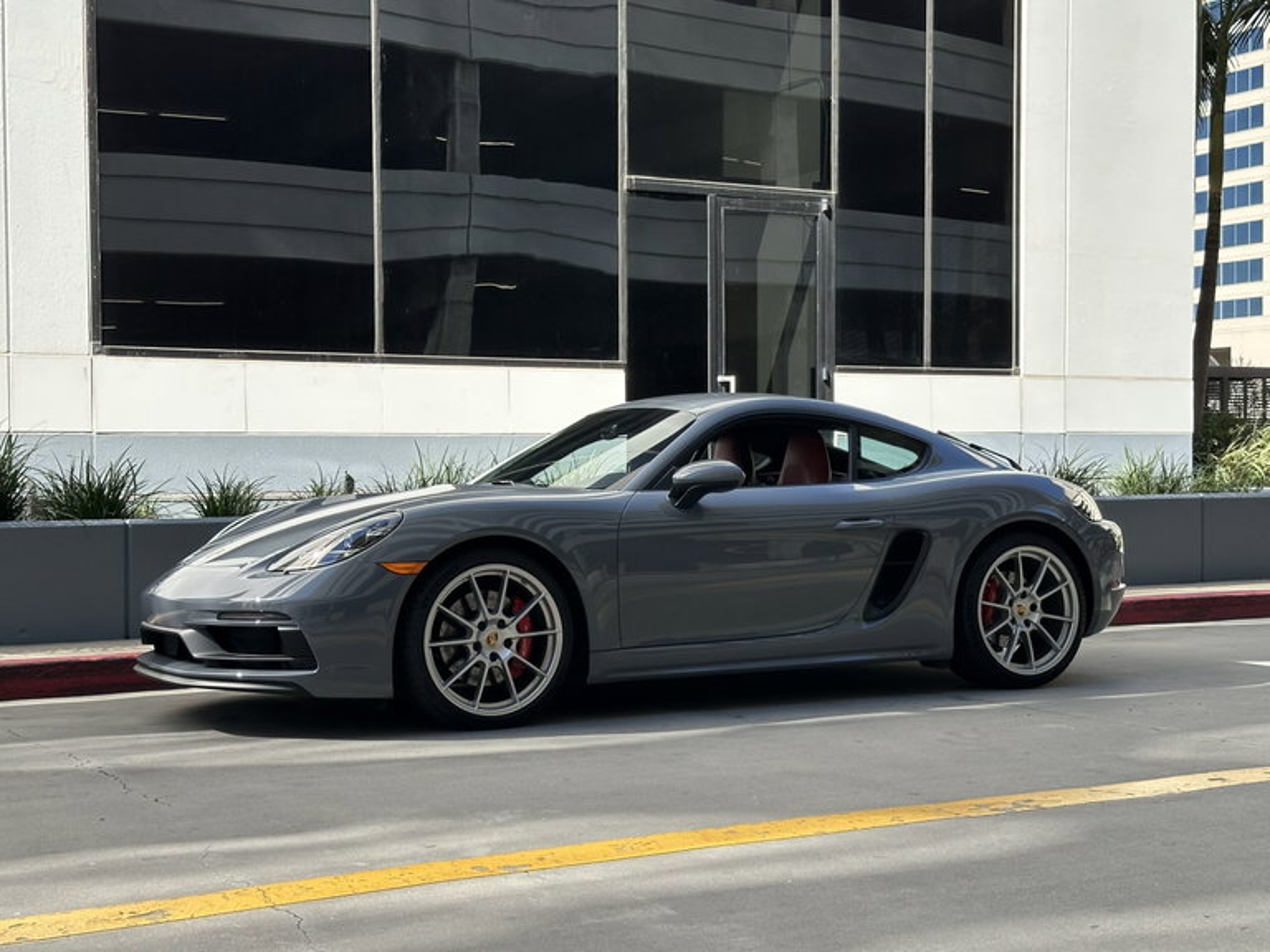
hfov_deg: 39.7
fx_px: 1761
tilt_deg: -1.8
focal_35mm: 48
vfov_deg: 30.3
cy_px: 476
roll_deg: -0.1
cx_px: 635
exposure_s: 1/1323
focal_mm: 6.86
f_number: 1.78
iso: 64
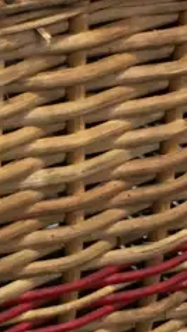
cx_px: -134
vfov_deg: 15.6
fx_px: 1206
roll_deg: -2.9
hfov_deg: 8.6
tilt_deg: -28.2
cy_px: 243
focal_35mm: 137
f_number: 2.2
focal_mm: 4.15
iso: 50
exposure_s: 1/33
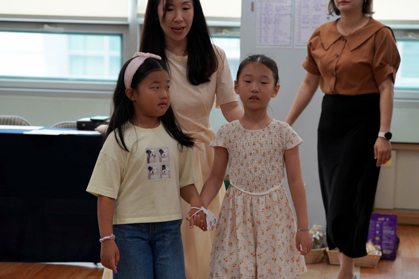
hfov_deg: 21.2
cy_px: 140
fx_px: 1117
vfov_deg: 14.3
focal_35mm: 96
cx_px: 210
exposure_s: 1/160
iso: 640
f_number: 4
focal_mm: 96
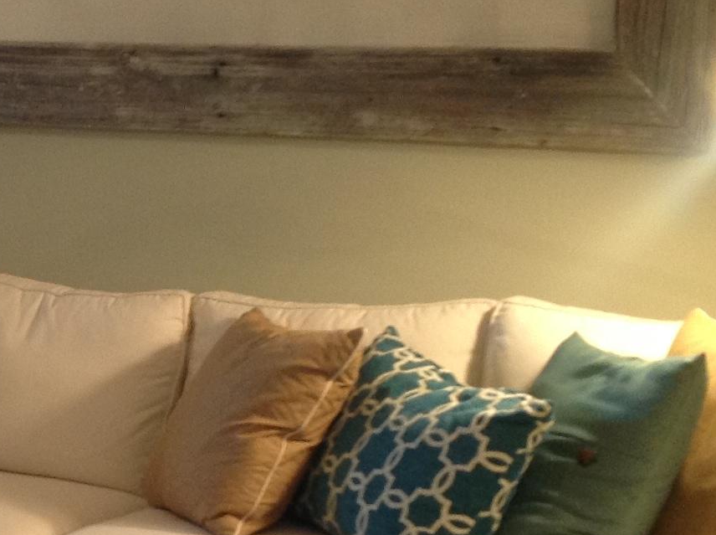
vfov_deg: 13.9
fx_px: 2189
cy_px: 377
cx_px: -159
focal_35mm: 106
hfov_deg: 17.6
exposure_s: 1/15
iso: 125
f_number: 2.4
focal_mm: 4.28
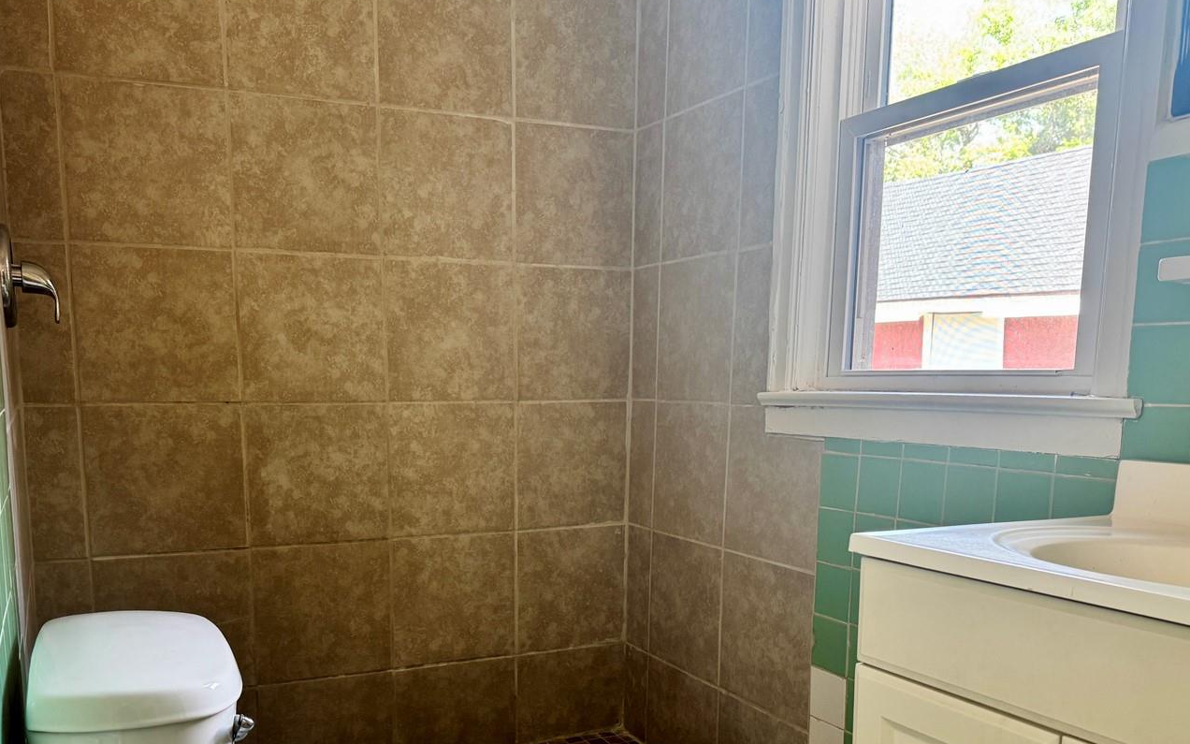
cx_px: 545
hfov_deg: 59.6
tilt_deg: -10.6
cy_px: 549
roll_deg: -0.7
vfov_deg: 38.5
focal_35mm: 32
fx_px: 1038
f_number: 1.78
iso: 125
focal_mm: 6.76
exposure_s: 1/60
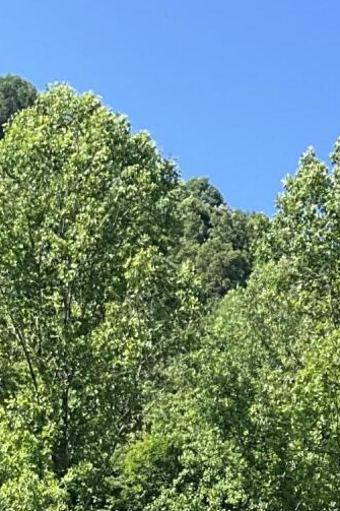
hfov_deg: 11.4
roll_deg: -2.8
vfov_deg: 14.5
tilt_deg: -2.5
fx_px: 1701
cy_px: 977
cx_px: 245
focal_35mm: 120
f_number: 1.8
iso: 25
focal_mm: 3
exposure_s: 1/709
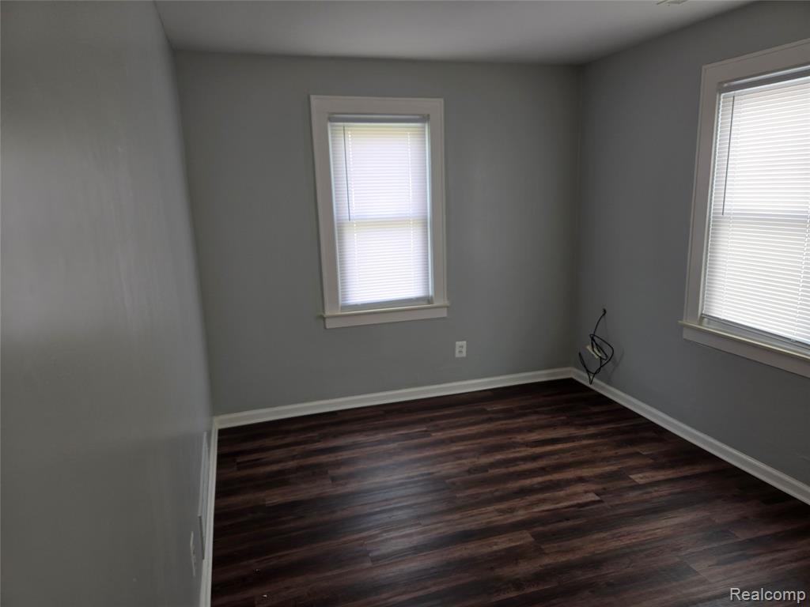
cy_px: 304
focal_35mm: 23
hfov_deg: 73.9
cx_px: 405
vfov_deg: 58.9
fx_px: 538
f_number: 1.8
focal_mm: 5.4
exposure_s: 1/120
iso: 32
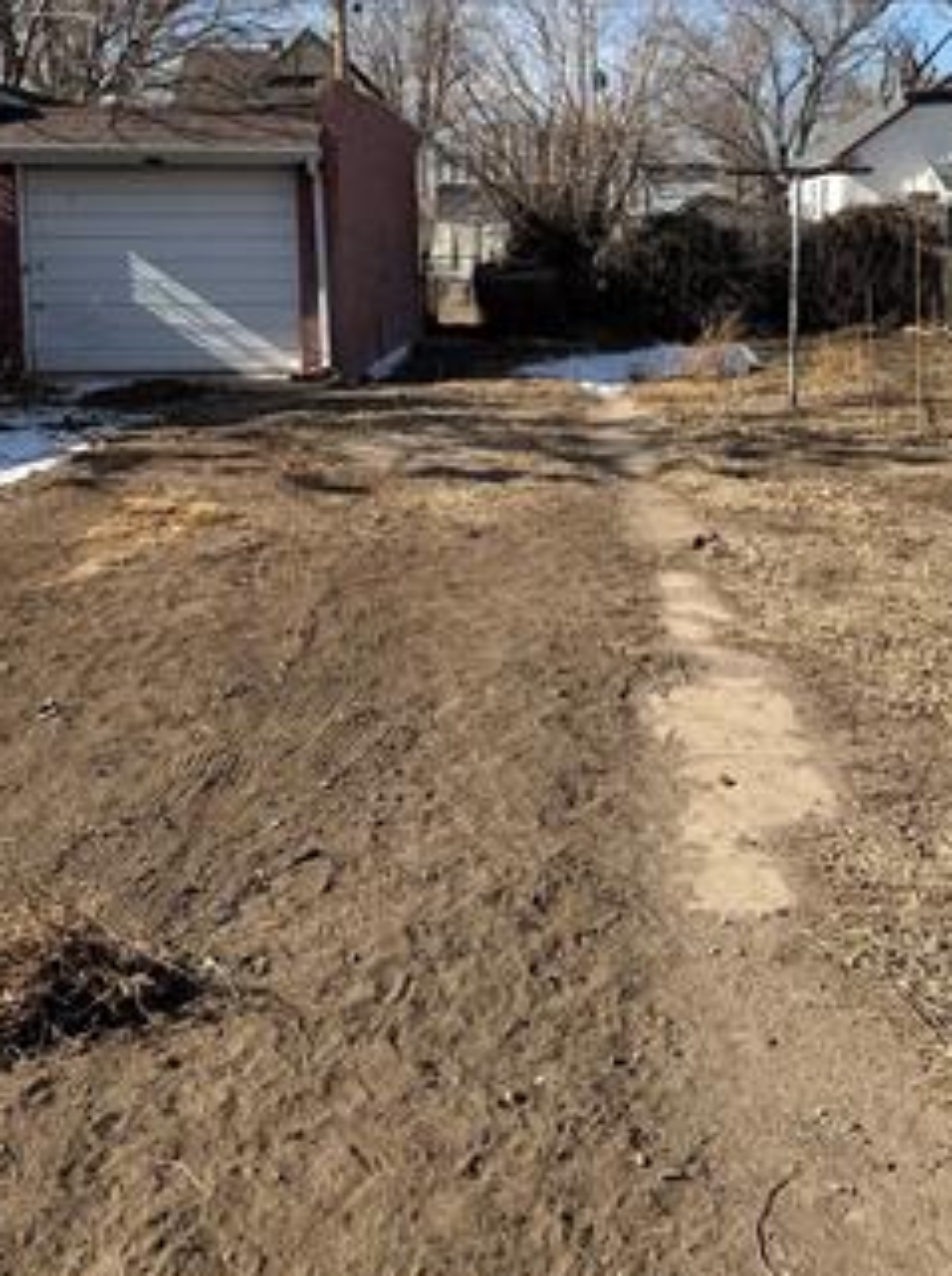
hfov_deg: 39.5
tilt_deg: -5.7
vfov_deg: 50.1
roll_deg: +1.1
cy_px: 379
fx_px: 1324
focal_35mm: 36
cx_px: 548
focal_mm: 6.76
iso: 80
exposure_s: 1/3953
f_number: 1.78
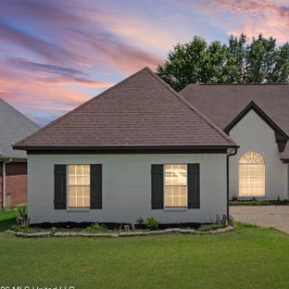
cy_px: 150
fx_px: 321
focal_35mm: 34
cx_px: 215
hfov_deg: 46.8
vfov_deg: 48.4
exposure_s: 1/640
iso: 800
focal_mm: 25
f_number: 9
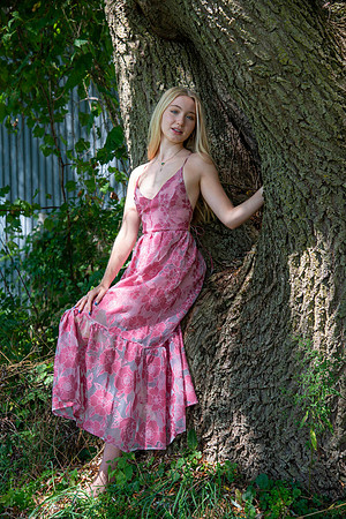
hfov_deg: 20.9
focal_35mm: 65
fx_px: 937
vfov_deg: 31.0
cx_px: 173
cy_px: 260
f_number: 5.6
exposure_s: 1/160
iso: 320
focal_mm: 65
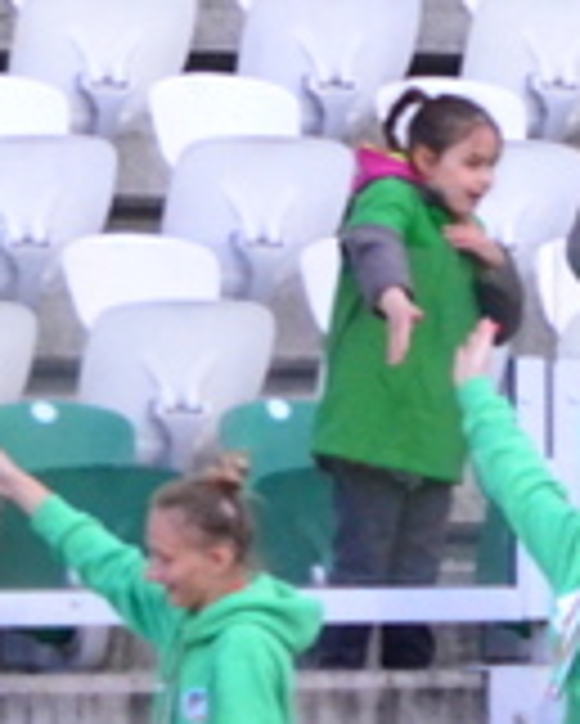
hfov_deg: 2.2
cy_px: 508
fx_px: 15177
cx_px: 1843
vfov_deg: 2.7
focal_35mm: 708
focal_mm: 90
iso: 3200
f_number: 5.6
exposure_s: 1/640
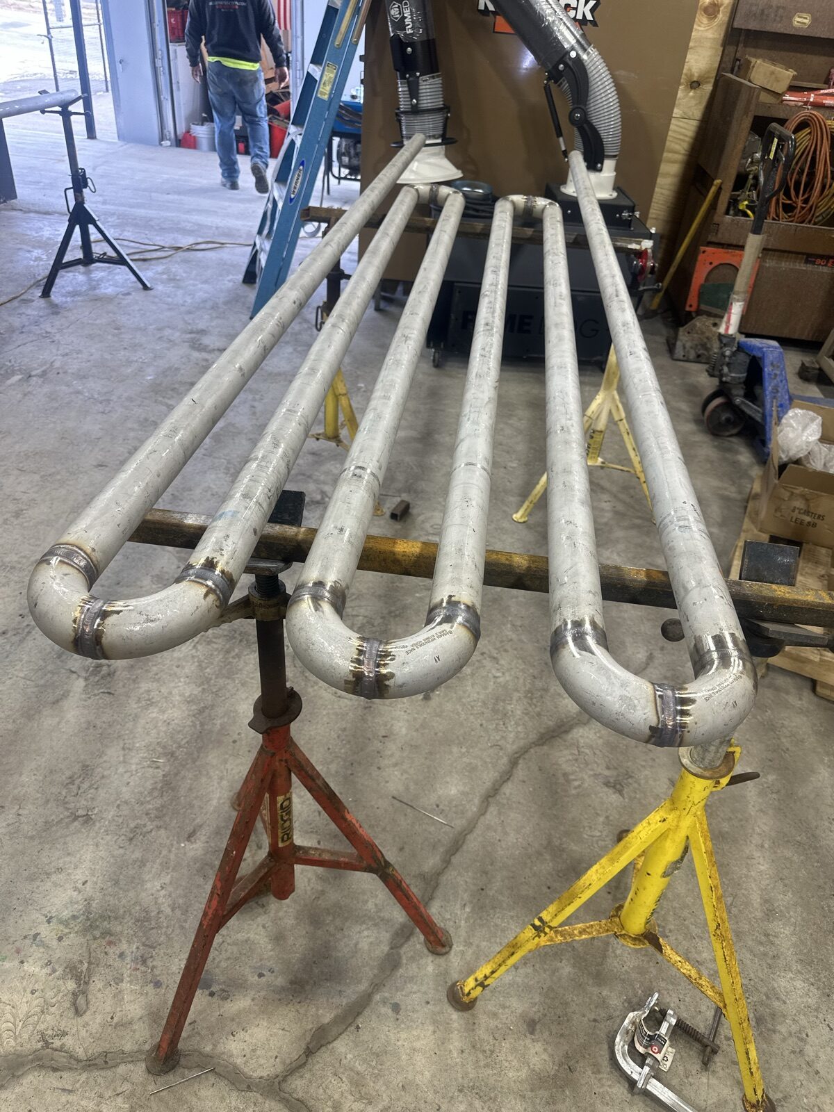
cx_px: 417
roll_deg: -6.5
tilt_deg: -36.7
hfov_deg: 56.8
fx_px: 771
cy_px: 556
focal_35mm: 24
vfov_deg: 71.6
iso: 80
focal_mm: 6.86
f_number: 1.78
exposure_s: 1/132
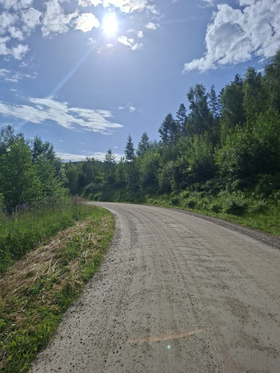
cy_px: 186
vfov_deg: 73.9
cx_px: 140
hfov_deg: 58.9
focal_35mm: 23
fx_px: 248
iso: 50
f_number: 1.8
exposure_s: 1/10526
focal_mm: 5.54
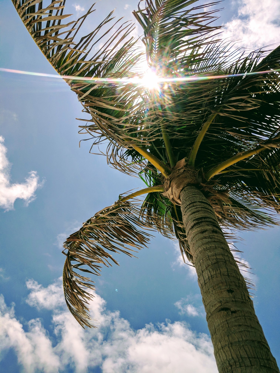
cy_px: 186
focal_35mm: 27
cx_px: 140
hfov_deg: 51.4
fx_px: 291
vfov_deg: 65.3
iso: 98
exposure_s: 1/23256
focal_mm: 4.44
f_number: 1.8
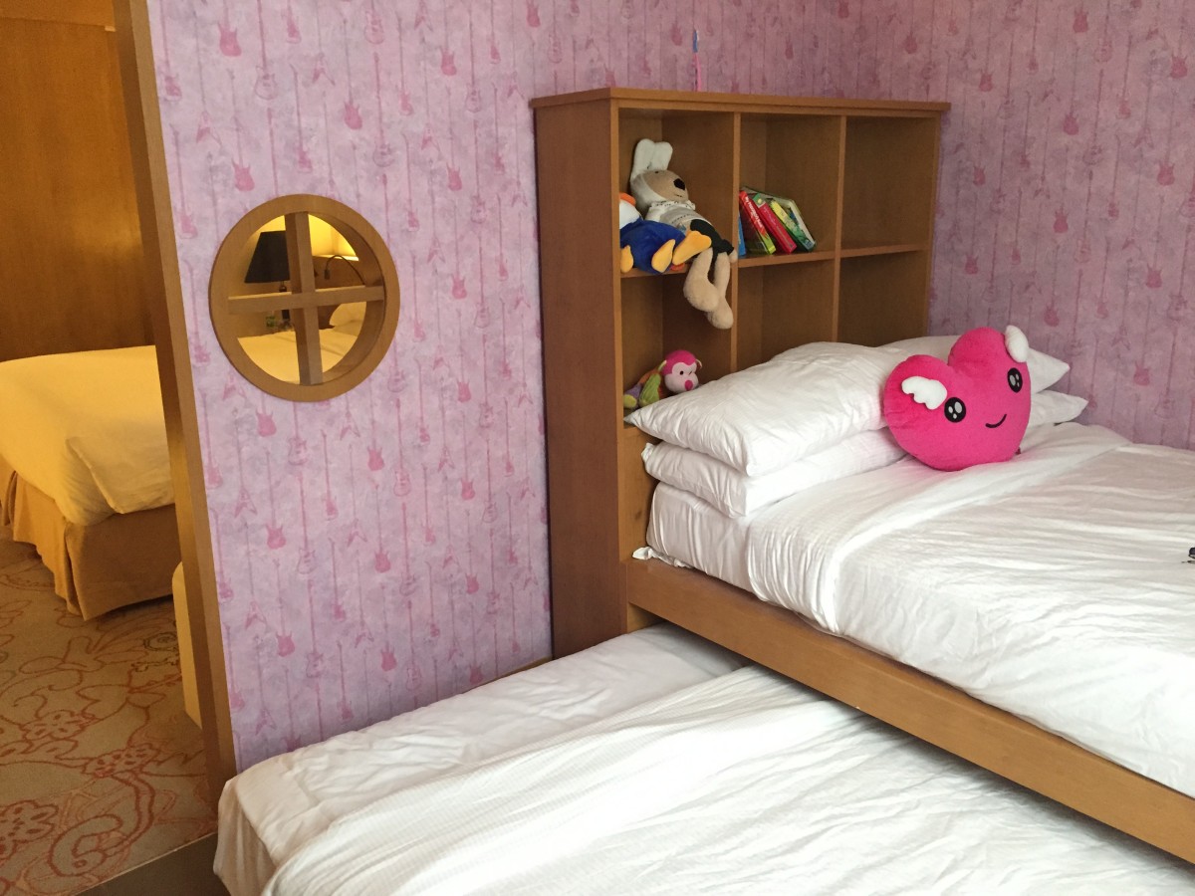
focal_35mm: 29
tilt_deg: -15.2
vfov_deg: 48.2
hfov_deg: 61.7
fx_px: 1001
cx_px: 598
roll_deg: +0.4
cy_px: 448
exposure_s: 1/15
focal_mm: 4.15
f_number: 2.2
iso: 320
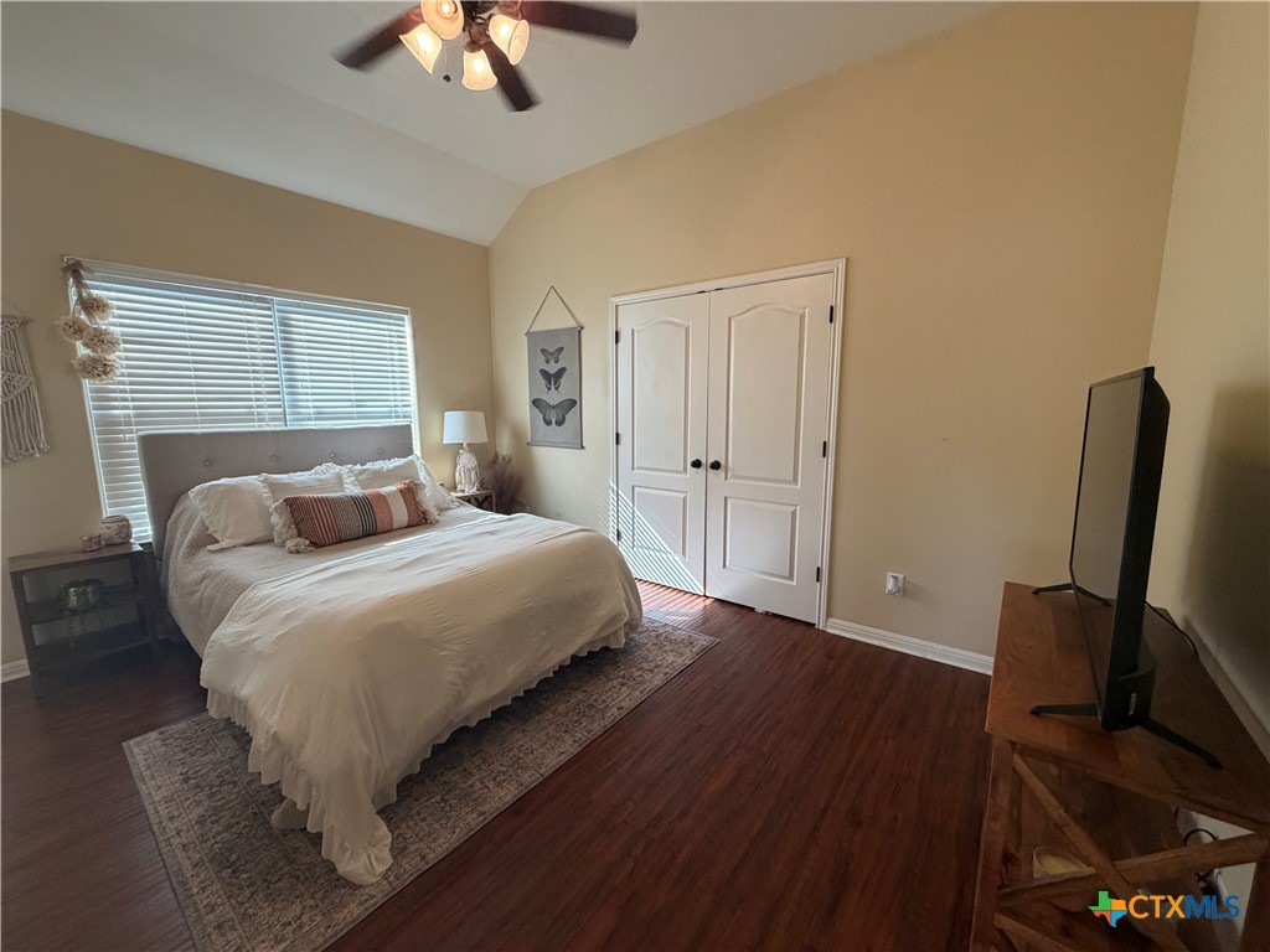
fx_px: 514
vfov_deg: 85.7
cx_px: 635
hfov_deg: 102.1
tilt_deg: -8.2
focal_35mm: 14
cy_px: 476
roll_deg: +1.3
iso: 250
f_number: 2.2
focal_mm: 2.22
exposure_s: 1/120
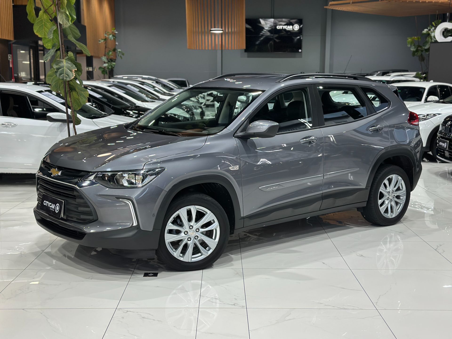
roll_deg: -0.1
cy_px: 170
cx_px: 226
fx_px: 627
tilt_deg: -8.5
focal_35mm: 48
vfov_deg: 30.3
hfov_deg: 39.7
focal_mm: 6.86
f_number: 1.78
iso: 160
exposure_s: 1/120
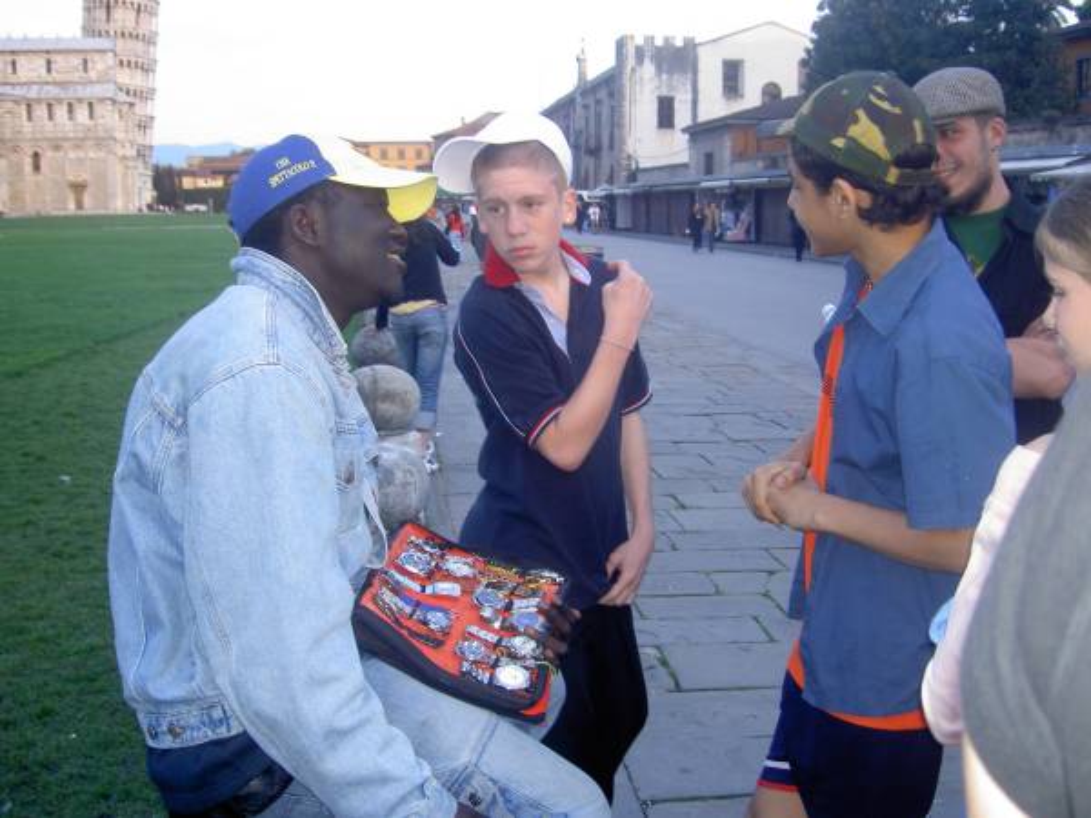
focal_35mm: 39
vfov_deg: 36.8
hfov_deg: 47.9
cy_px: 409
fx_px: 1229
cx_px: 546
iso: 100
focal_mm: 8
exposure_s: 1/60
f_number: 2.8
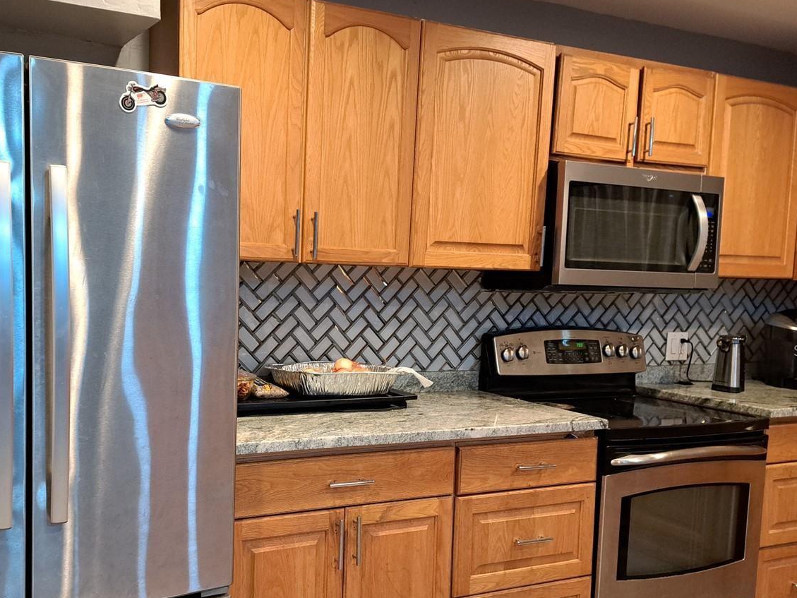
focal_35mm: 34
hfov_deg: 53.3
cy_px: 350
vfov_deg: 41.7
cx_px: 296
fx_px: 783
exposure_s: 1/40
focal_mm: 5.23
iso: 400
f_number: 1.8
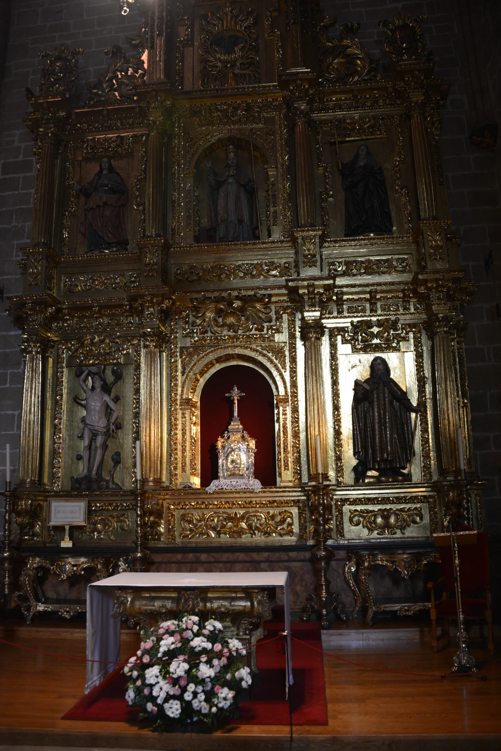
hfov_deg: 46.4
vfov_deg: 65.5
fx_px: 584
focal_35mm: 28
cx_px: 250
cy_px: 376
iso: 2000
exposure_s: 1/30
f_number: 3.5
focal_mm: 28
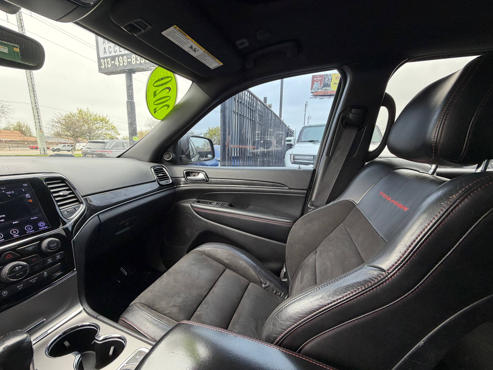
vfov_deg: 85.7
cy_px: 185
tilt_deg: -10.6
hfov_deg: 102.1
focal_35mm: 14
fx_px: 199
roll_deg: -0.3
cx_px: 246
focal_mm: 2.22
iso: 125
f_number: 2.2
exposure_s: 1/121
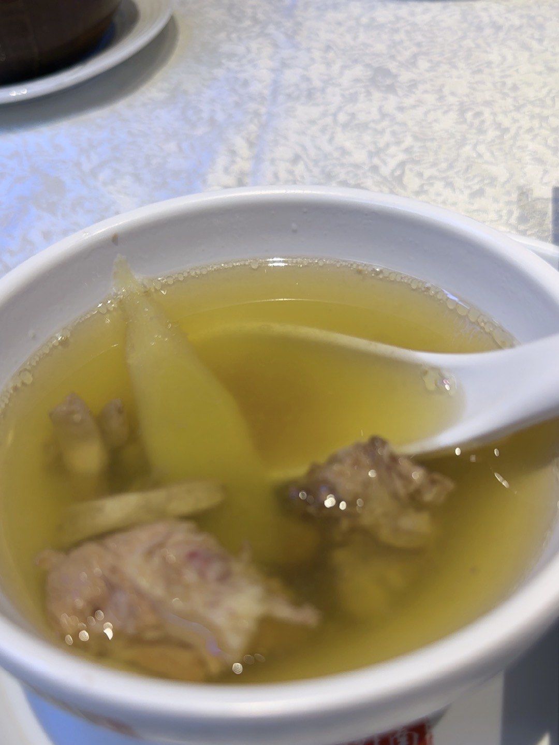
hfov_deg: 26.6
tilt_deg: -53.2
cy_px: 372
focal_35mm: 55
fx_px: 1184
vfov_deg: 34.9
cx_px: 280
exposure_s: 1/100
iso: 64
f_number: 1.78
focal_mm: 6.86
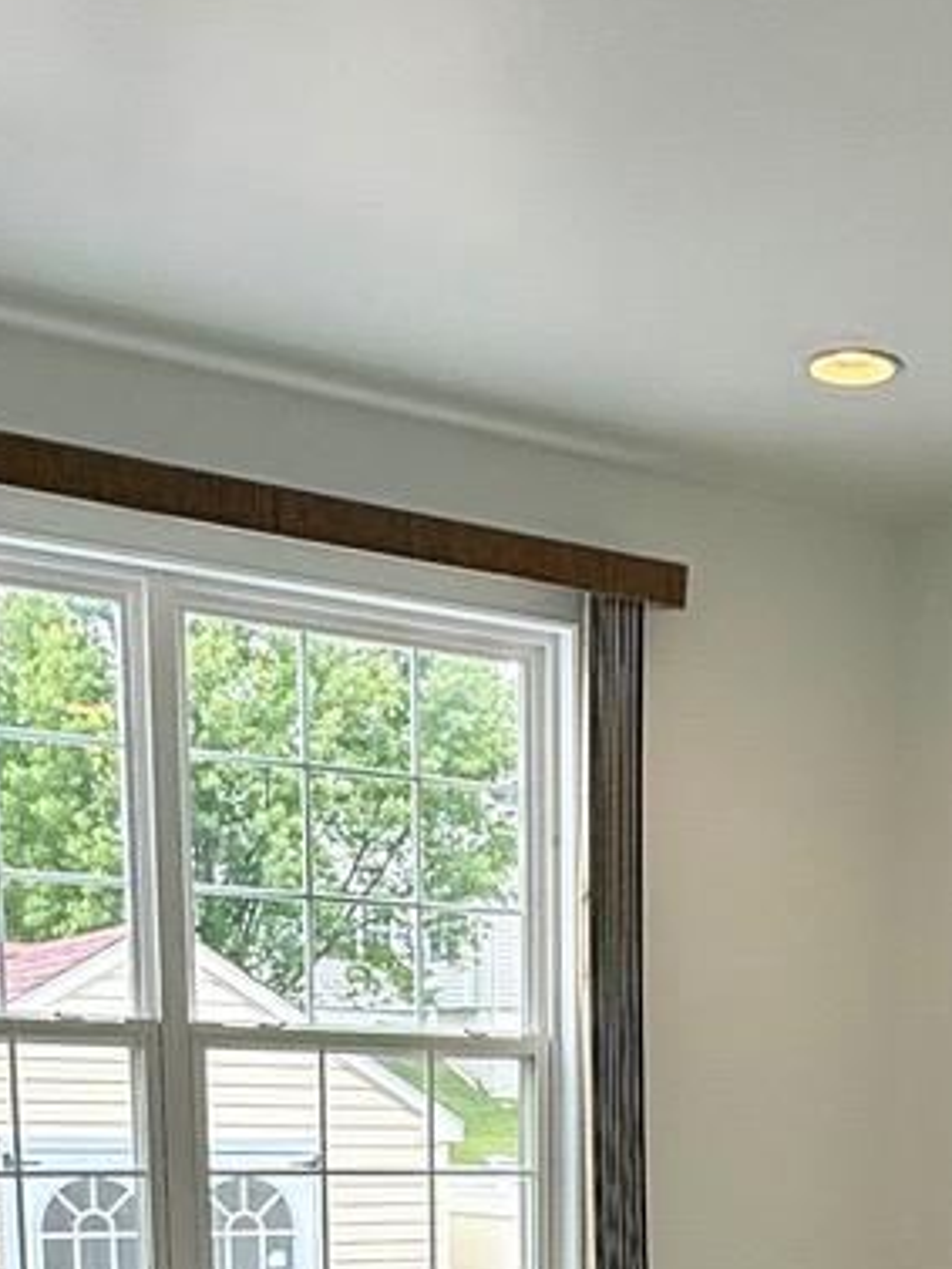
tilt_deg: -10.5
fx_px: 2089
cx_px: 733
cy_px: 1508
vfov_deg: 29.3
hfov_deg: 25.3
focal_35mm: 57
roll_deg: -1.3
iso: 50
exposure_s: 1/120
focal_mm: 2.22
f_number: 2.2
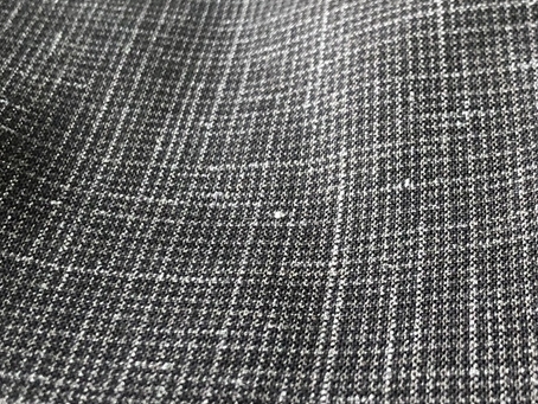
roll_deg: +0.2
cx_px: 377
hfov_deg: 26.1
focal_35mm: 74
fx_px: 1151
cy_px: 177
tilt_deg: -36.6
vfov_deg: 19.9
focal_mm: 4
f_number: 1.8
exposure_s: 1/11
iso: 100
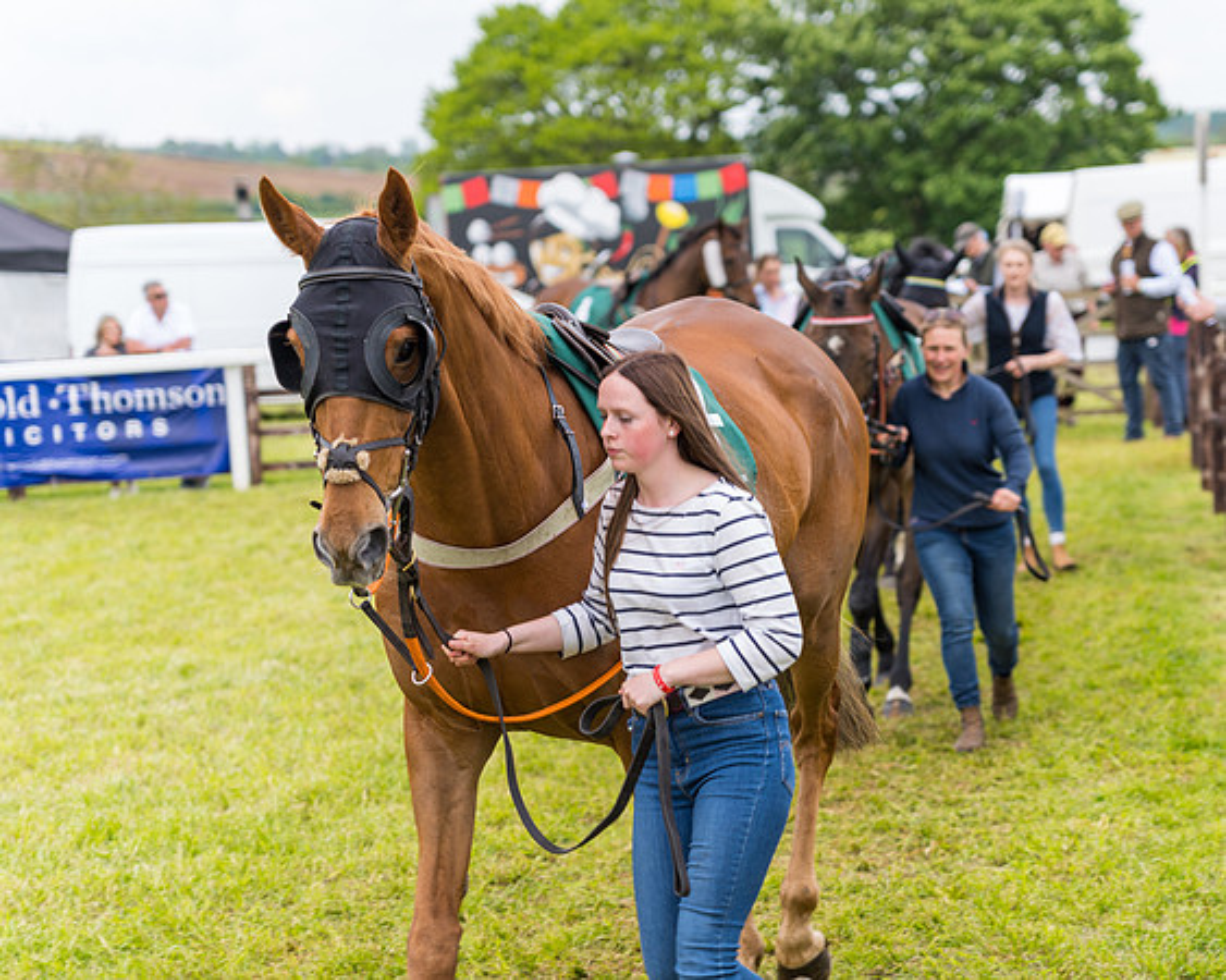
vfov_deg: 14.3
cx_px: 705
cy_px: 494
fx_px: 3906
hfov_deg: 17.8
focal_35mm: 108
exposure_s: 1/125
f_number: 4
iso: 50
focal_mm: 94
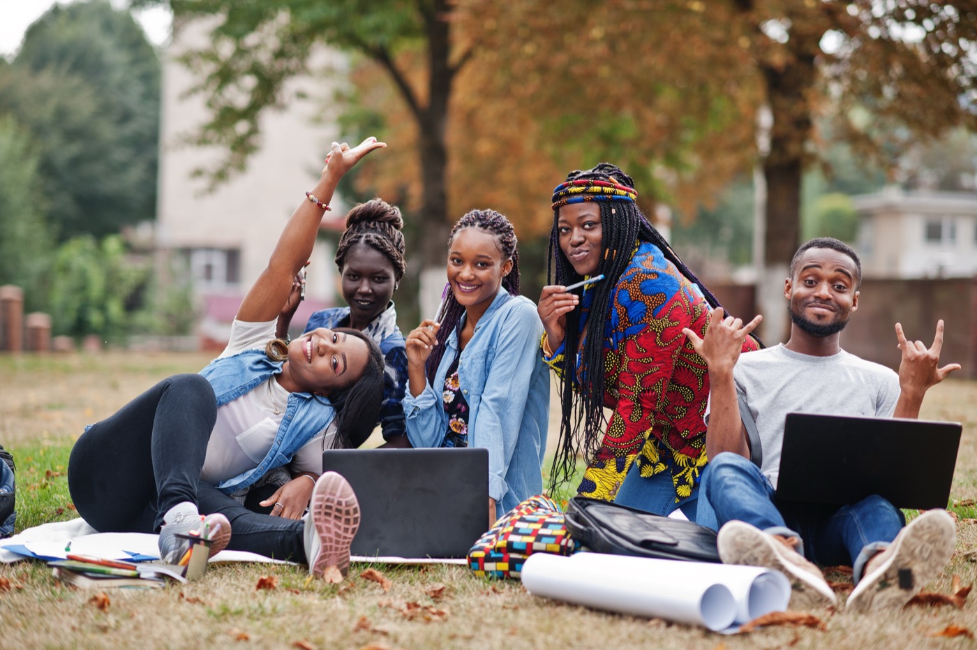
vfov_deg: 16.0
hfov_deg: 23.9
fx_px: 2305
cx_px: 488
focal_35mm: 85
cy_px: 325
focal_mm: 85
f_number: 2.2
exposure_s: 1/500
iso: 200
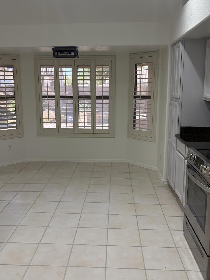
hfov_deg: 41.8
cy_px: 135
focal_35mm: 34
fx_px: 275
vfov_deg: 53.9
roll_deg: +1.2
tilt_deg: -9.7
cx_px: 102
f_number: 1.6
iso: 64
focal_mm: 5.96
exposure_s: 1/60
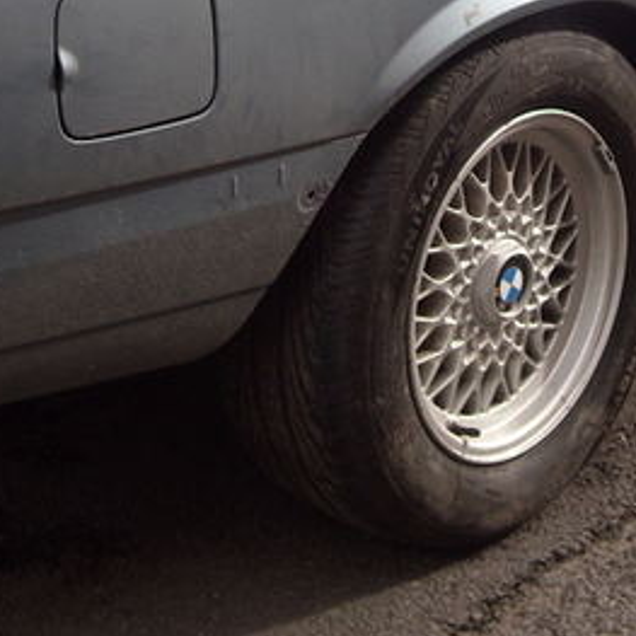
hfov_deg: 18.5
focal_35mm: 94
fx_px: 1954
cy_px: 46
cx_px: 370
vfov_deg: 18.2
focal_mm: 5.7
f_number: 2.8
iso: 64
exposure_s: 1/284
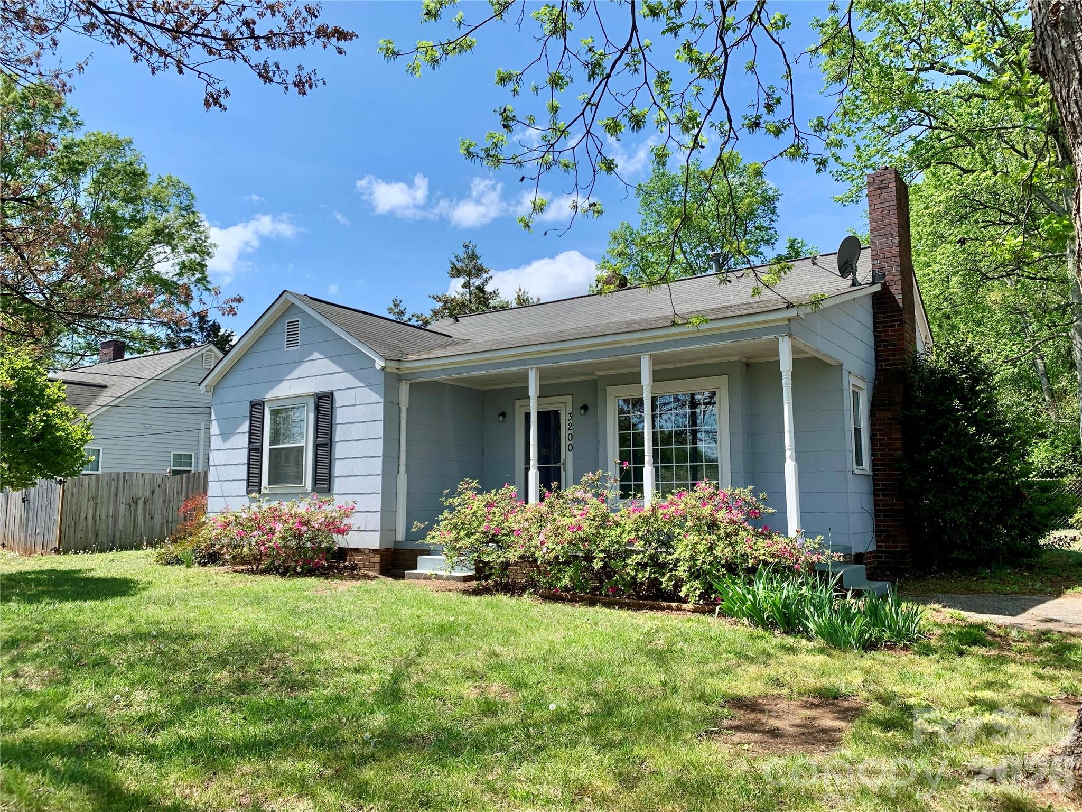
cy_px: 406
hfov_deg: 67.3
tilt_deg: +6.3
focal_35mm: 26
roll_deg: +0.4
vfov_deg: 53.1
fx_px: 813
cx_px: 541
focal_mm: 4.25
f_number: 1.8
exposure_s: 1/1536
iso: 25
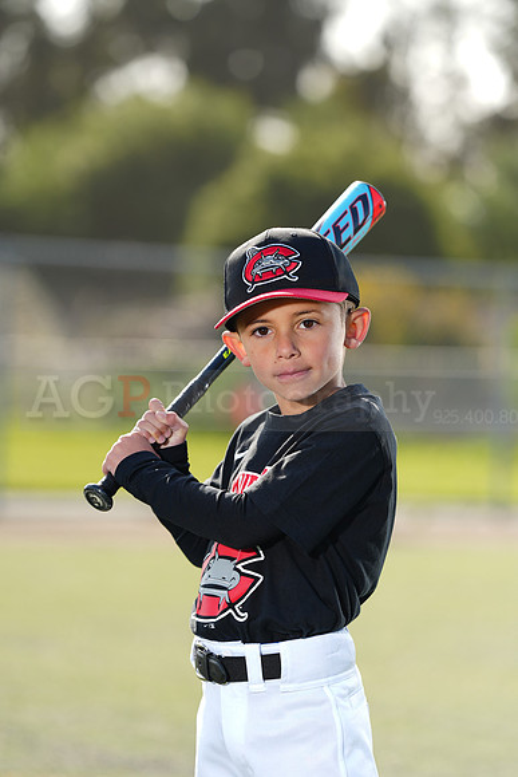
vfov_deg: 10.3
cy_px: 388
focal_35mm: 200
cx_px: 259
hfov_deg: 6.9
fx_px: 4314
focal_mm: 200
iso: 64
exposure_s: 1/250
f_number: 4.5
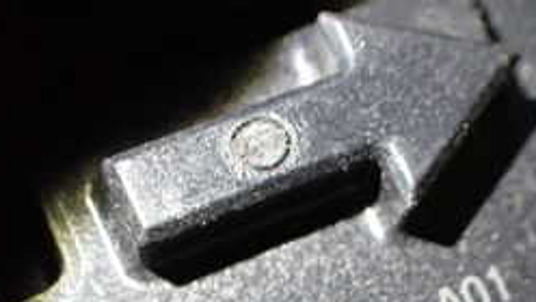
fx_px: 1124
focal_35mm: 79
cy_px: 434
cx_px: 344
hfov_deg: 26.7
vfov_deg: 14.4
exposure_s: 1/80
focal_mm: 5.4
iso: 800
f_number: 2.3
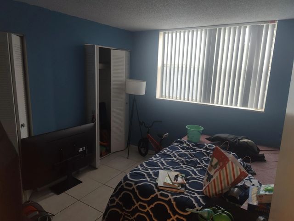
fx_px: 195
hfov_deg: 73.9
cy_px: 110
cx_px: 147
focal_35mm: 23
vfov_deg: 58.9
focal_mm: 6.06
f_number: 1.8
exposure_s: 1/20
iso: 160
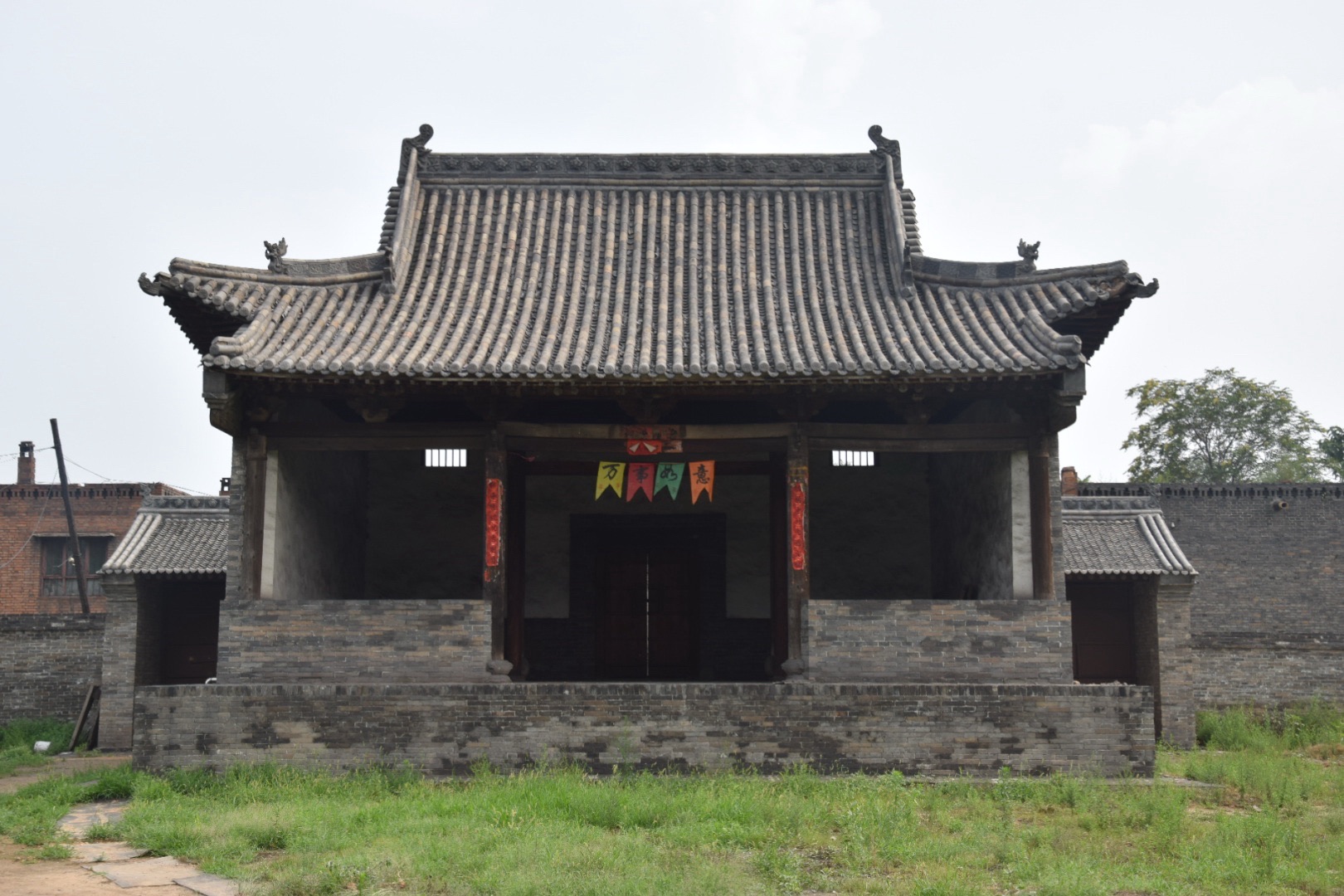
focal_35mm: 51
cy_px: 448
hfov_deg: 38.9
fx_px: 1904
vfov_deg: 26.5
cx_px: 672
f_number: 9
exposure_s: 1/200
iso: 100
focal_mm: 34
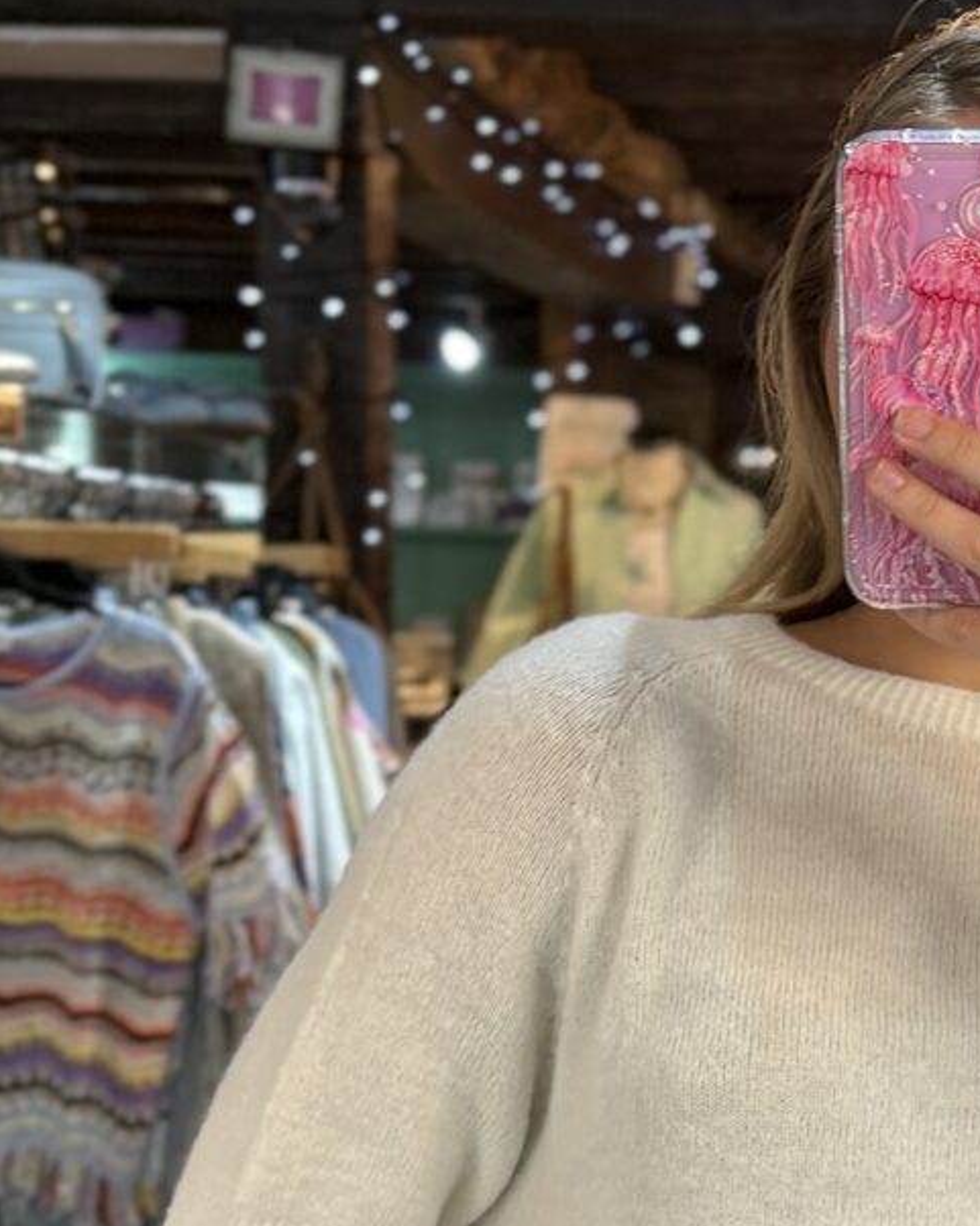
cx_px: 974
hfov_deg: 14.0
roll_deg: -2.4
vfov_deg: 17.4
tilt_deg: -19.5
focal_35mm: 108
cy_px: 1226
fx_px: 3919
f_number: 1.6
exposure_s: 1/50
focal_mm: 5.96
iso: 100
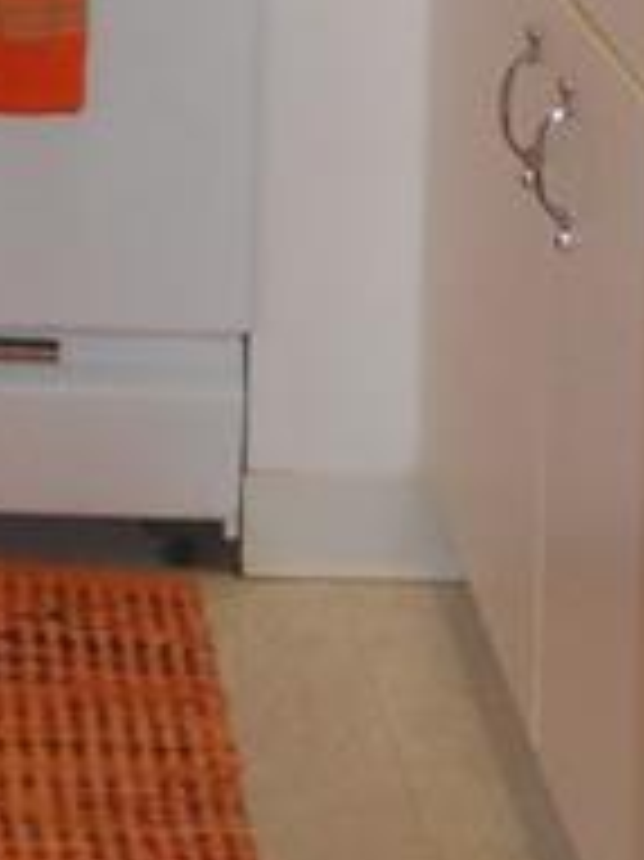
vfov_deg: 13.2
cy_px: -617
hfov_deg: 10.4
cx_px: -392
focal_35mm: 137
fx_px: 3402
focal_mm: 6
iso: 200
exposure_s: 1/30
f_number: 3.9
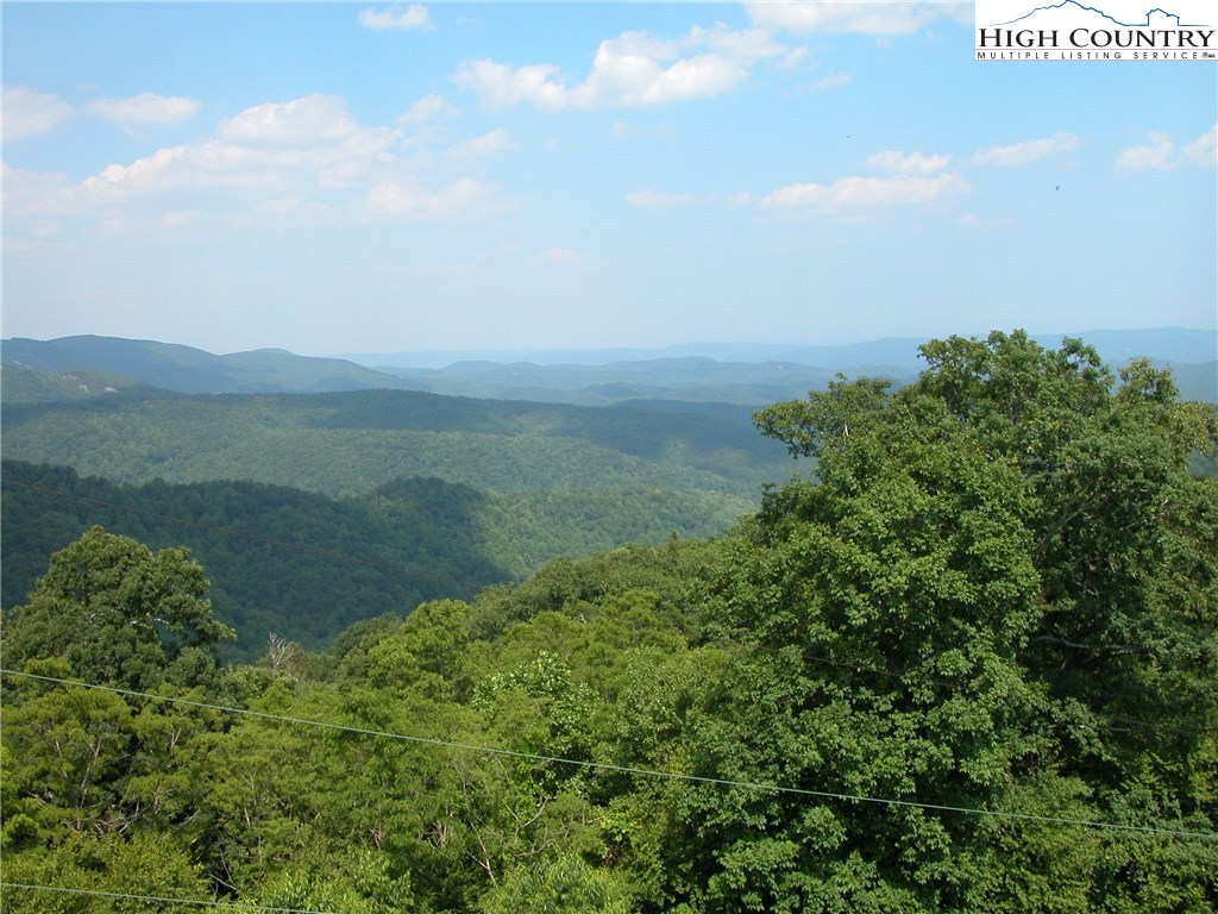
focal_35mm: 34
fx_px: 1196
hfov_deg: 54.0
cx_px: 609
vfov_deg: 41.8
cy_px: 457
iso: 100
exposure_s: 1/240
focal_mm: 8.9
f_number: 6.3
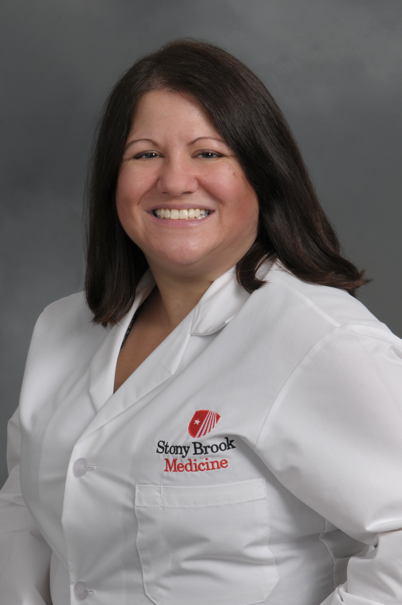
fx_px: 2645
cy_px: 302
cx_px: 201
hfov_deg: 8.7
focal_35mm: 158
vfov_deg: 13.1
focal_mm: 105
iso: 200
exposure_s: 1/125
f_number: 16
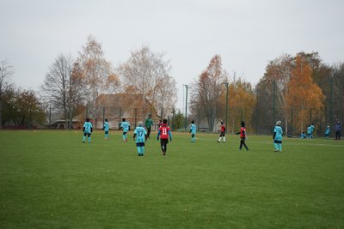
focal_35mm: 75
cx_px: 172
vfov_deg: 18.2
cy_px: 114
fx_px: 717
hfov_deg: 27.0
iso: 2500
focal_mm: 75
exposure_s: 1/800
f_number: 3.2
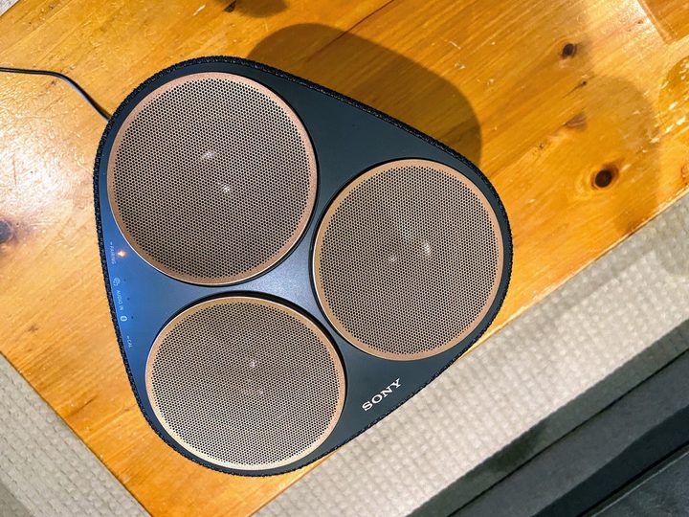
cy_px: 258
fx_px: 518
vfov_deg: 53.1
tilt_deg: -81.5
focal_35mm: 26
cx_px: 344
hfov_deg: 67.3
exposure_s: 1/40
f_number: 1.8
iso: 500
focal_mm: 4.25
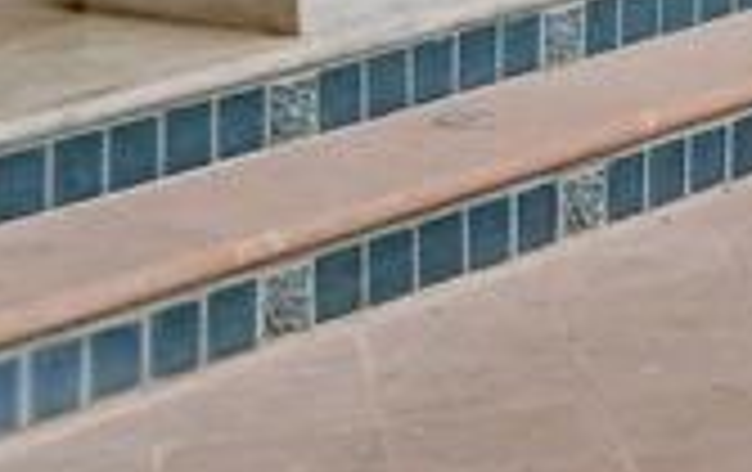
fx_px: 3593
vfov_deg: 7.1
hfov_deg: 11.0
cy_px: -636
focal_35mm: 175
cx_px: 1432
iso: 20
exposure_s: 1/280
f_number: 1.8
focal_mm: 3.98
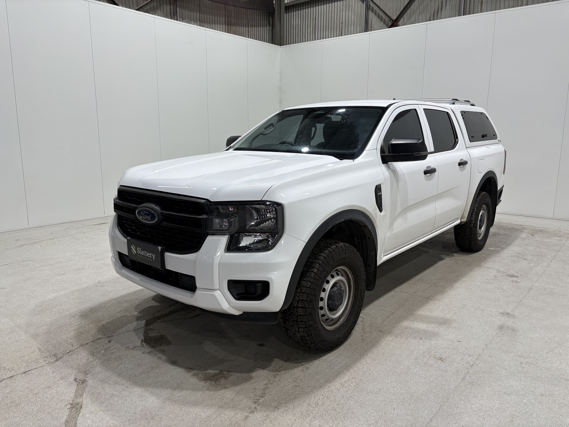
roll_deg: +0.4
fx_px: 427
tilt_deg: -9.4
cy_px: 214
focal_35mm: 26
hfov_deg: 67.3
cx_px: 284
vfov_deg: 53.1
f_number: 1.6
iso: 64
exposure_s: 1/100
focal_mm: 5.96
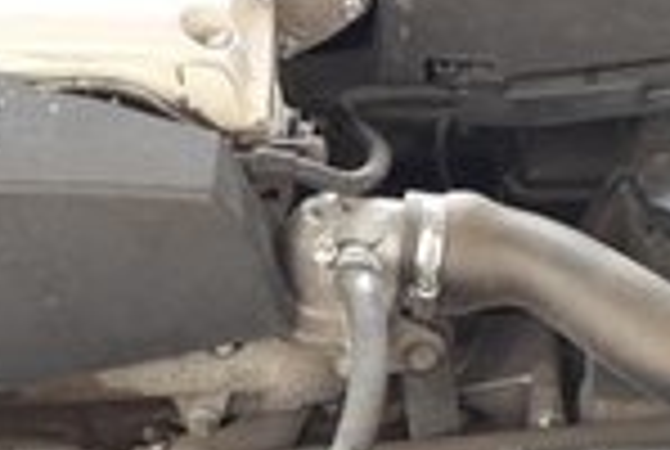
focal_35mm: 124
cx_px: 225
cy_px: 515
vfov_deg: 10.9
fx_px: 2312
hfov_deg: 16.5
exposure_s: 1/50
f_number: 1.9
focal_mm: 3.6
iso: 40
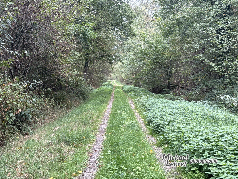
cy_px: 90
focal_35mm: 48
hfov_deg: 39.7
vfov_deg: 30.3
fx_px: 330
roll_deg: +0.5
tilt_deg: -0.3
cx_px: 119
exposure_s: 1/211
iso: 80
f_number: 1.78
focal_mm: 6.76
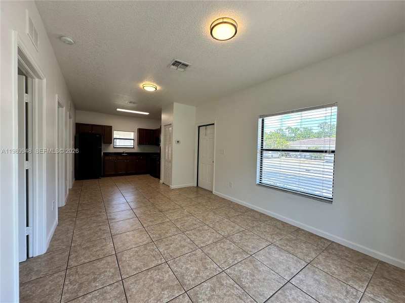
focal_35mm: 14
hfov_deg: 102.1
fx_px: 164
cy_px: 152
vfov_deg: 85.7
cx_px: 202
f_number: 2.2
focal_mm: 2.22
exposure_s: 1/120
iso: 50
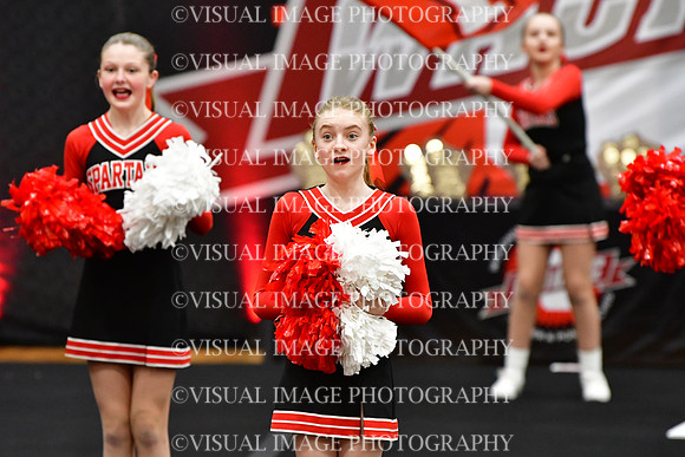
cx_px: 342
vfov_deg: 4.6
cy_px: 228
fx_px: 5709
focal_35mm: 300
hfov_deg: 6.9
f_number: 3.5
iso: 5000
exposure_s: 1/500
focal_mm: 200
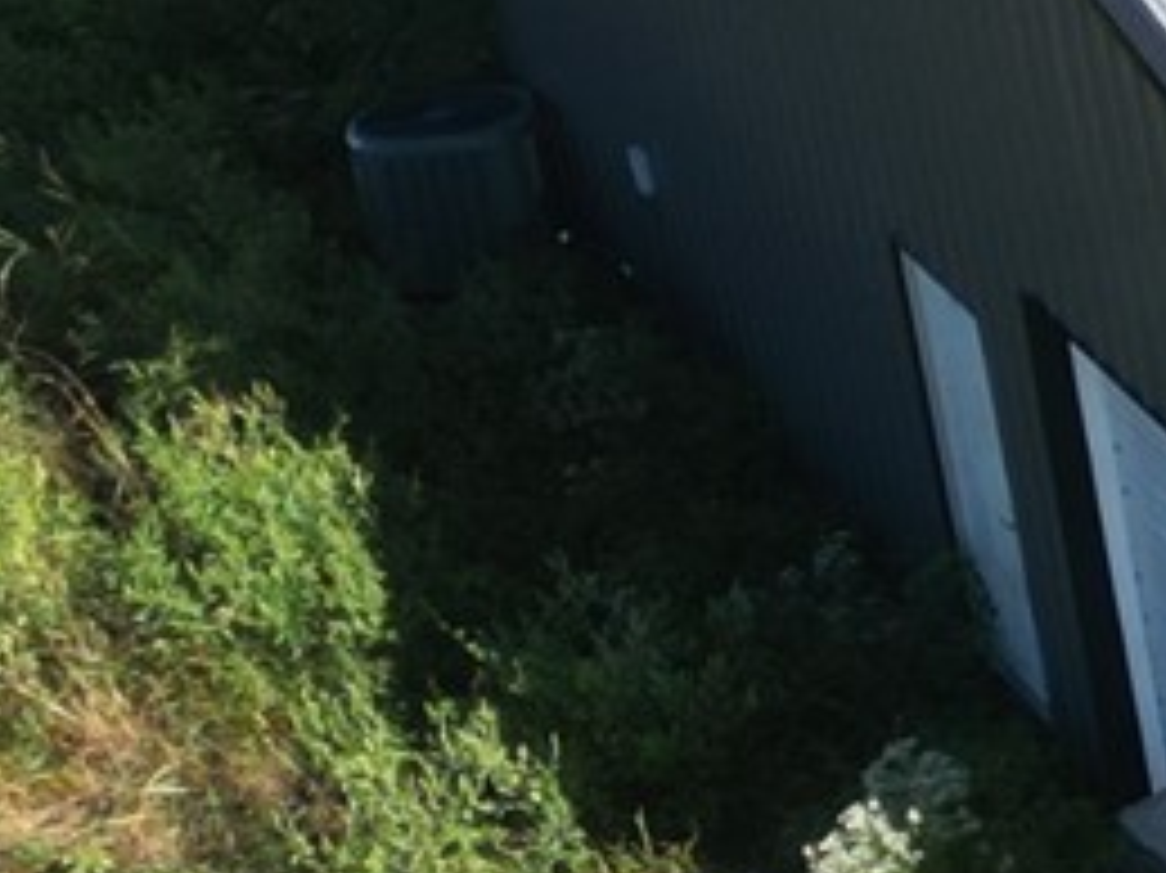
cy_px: 284
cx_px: 2656
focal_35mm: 178
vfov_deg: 8.3
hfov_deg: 9.9
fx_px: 5993
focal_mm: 6.72
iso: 100
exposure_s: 1/1600
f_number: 1.7
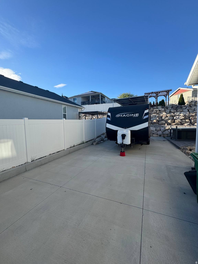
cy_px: 132
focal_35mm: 14
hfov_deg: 85.7
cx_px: 99
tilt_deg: -3.9
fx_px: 107
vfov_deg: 102.1
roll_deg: +1.2
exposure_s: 1/756
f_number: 2.2
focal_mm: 2.22
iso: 50
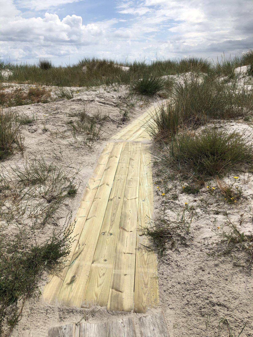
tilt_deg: -21.0
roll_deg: +0.9
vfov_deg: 63.4
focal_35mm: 28
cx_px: 126
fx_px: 273
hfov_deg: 49.7
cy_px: 168
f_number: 1.8
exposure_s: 1/4000
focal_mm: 3.99
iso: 25
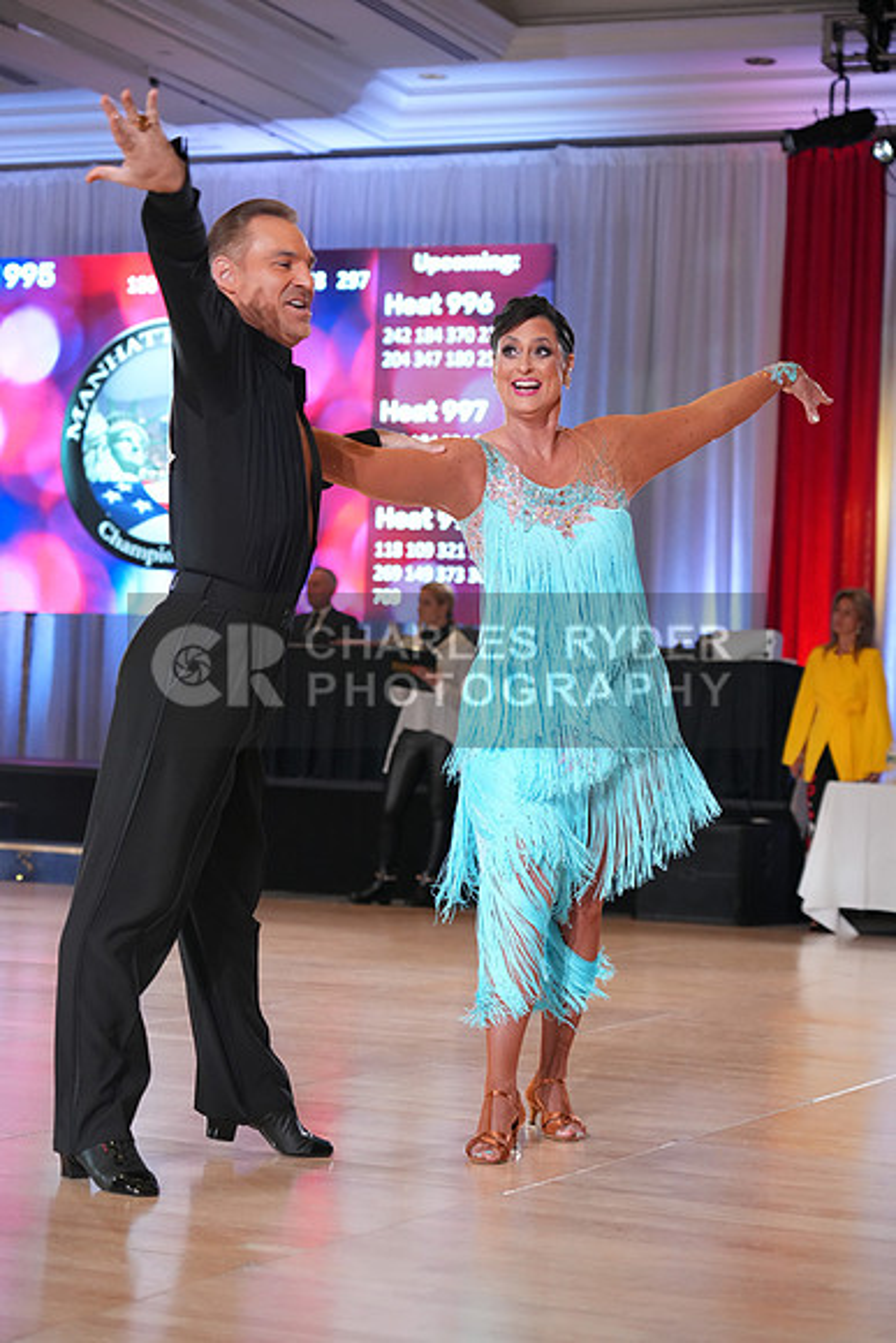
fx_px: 2910
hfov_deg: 17.5
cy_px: 672
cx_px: 448
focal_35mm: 78
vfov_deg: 26.0
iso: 4000
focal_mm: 78
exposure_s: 1/500
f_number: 4
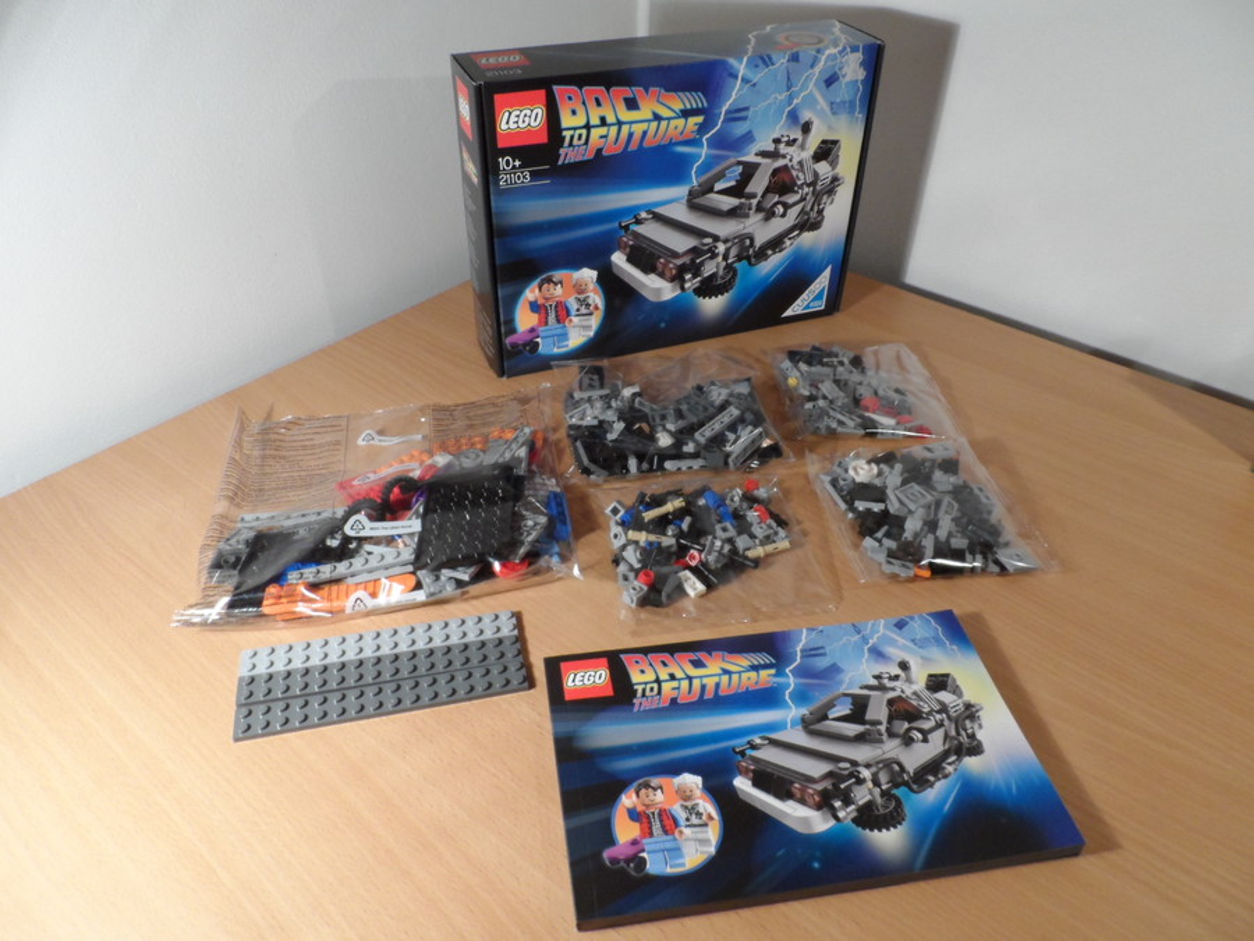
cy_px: 470
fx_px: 869
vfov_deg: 56.8
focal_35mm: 24
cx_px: 627
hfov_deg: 71.6
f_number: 3.2
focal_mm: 4
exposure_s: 1/30
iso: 240
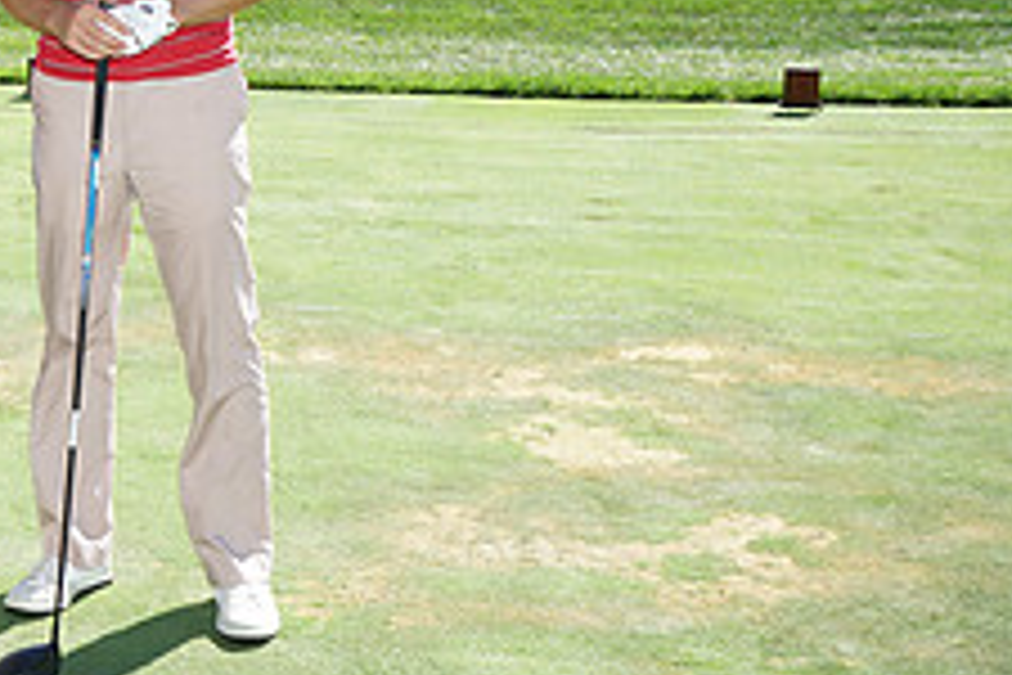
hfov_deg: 21.8
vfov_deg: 15.8
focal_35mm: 85
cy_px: 34
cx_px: -270
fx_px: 2389
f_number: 7.1
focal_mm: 33
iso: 200
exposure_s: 1/250
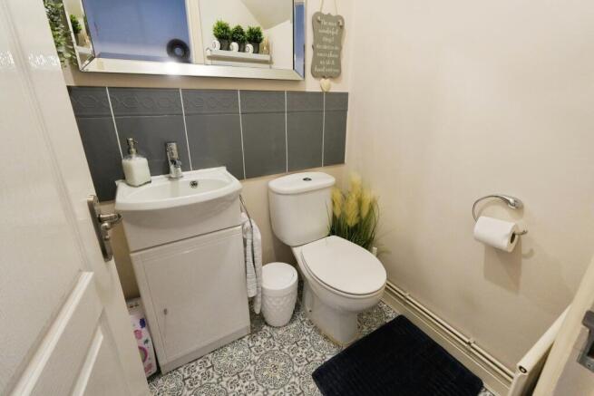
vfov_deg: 77.4
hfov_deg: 100.4
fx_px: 248
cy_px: 198
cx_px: 297
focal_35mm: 15
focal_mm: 10
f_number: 4
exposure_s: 1/160
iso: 1250
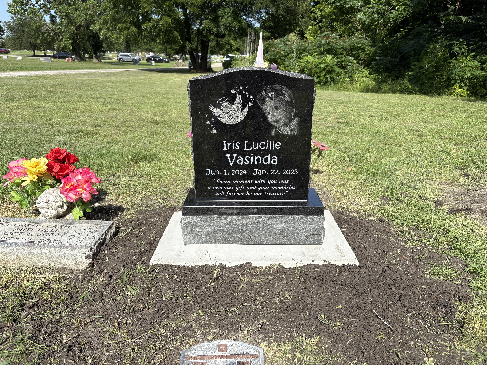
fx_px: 366
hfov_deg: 67.3
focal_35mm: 26
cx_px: 244
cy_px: 182
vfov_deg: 53.1
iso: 50
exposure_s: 1/2639
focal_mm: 5.96
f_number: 1.6
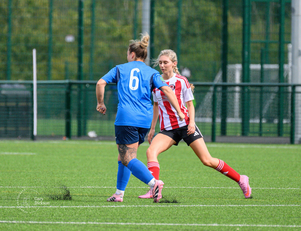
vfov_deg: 2.4
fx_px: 5479
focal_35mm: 624
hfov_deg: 3.1
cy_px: 98
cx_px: 160
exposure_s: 1/4000
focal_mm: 350
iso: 1800
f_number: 5.3
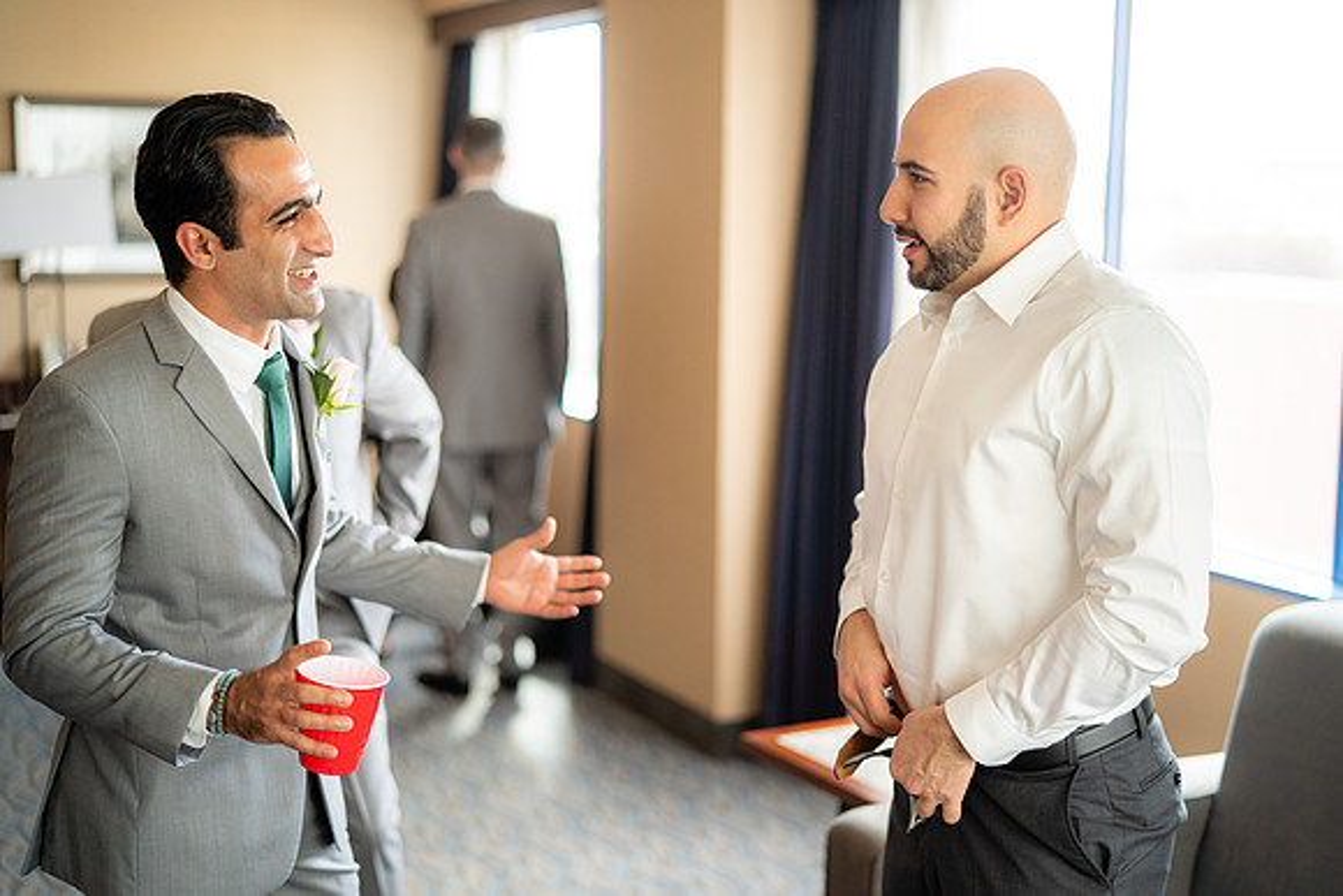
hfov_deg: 39.6
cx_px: 672
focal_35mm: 50
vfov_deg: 27.0
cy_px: 448
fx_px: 1866
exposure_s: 1/500
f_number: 1.4
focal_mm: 50
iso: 640
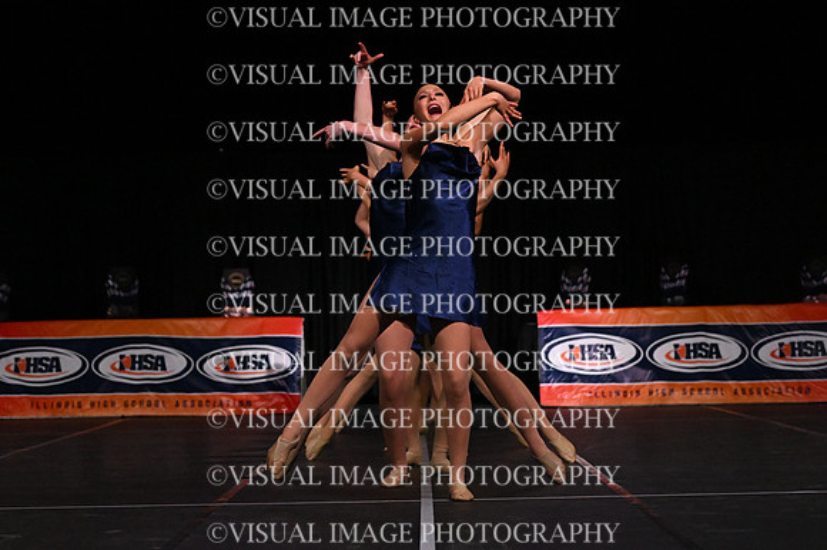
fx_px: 2617
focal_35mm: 114
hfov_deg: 18.0
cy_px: 275
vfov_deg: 12.0
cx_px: 414
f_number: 4
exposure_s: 1/1000
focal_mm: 76
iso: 8000
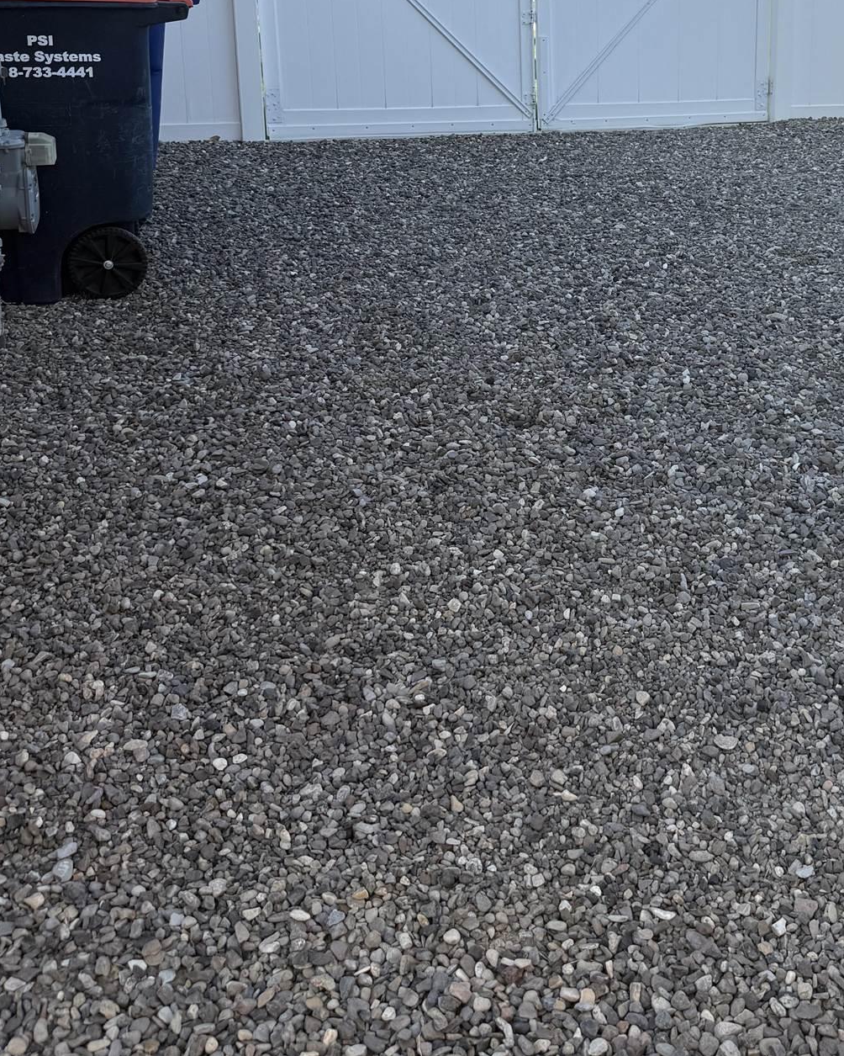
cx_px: 670
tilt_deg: -14.6
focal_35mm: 43
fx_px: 1343
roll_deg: -0.8
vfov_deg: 41.6
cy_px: 264
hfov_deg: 33.9
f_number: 1.78
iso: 80
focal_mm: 6.76
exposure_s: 1/1901
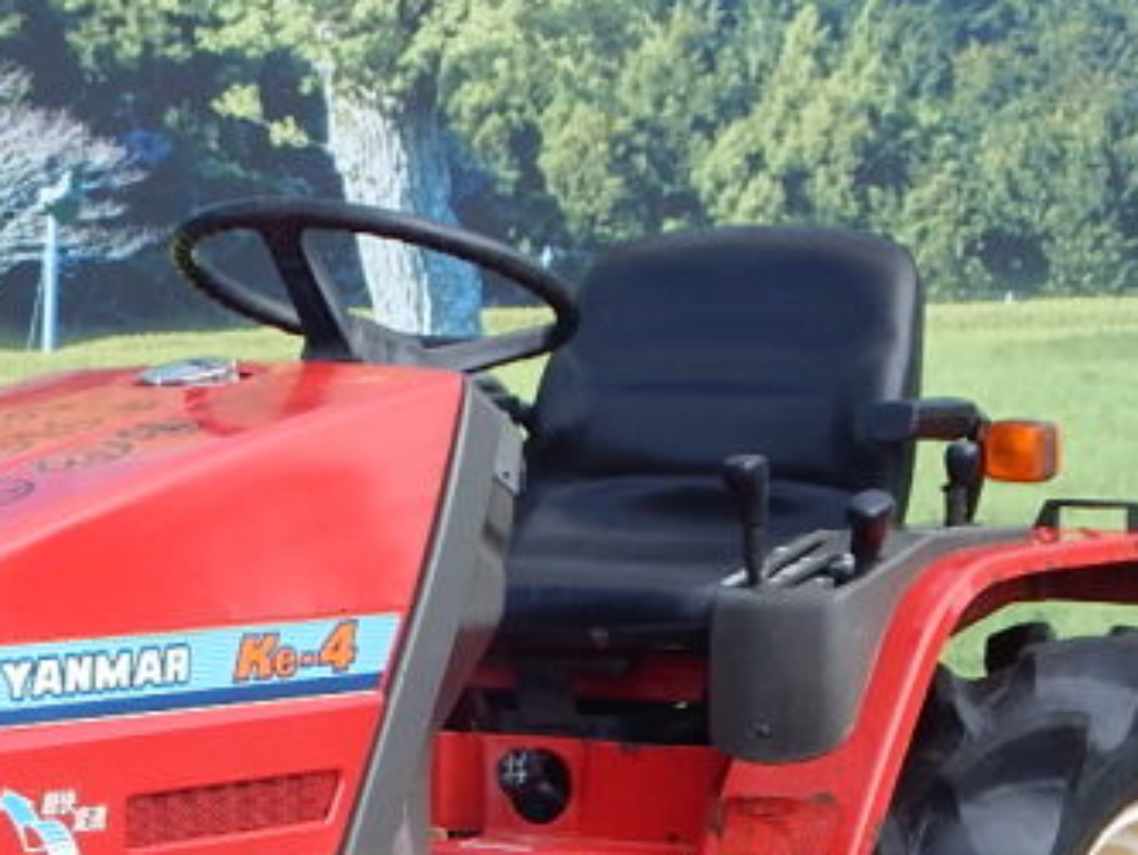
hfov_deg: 13.6
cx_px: 185
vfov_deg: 10.3
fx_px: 4736
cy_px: 711
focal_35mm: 144
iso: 125
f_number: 3.7
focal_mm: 8.6
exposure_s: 1/400
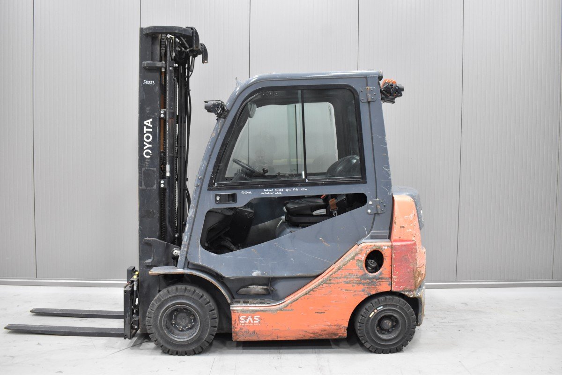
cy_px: 188
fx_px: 468
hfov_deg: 61.9
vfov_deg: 43.6
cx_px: 281
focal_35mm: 30
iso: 1600
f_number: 5
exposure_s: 1/25
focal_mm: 20
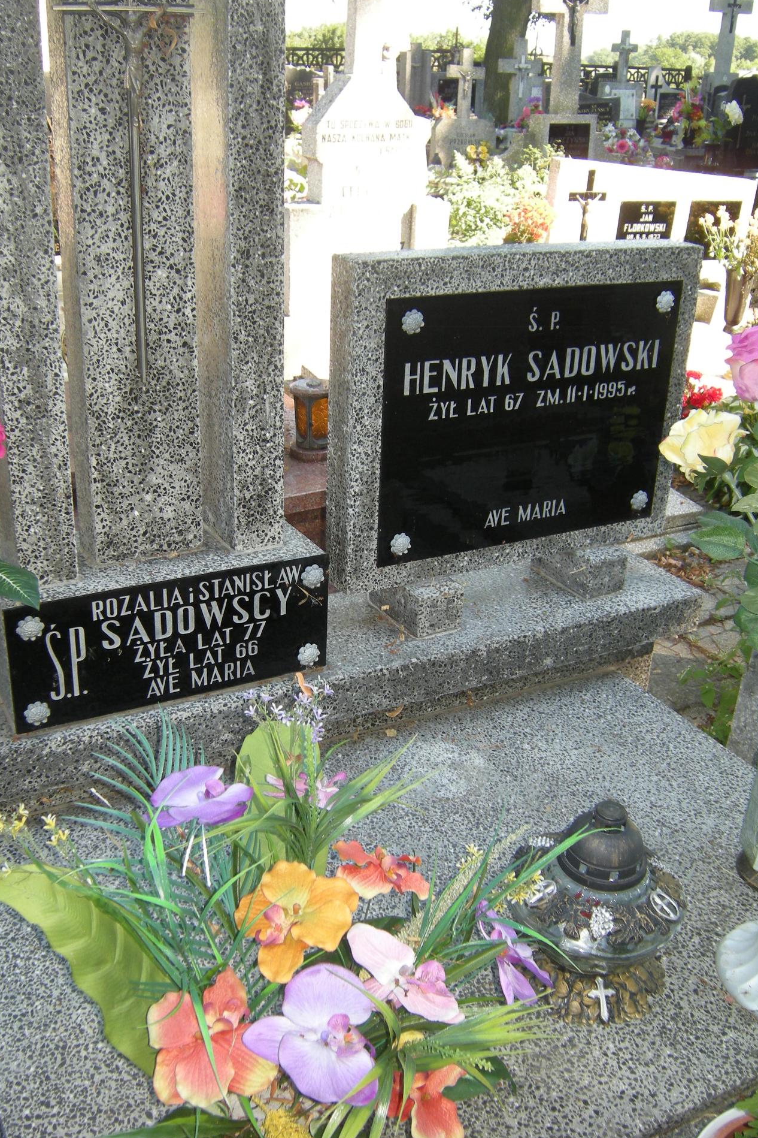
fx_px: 1042
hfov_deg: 39.9
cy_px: 557
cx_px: 326
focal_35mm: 33
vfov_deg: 57.2
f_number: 2.9
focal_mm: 5.3
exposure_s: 1/94.6
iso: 91
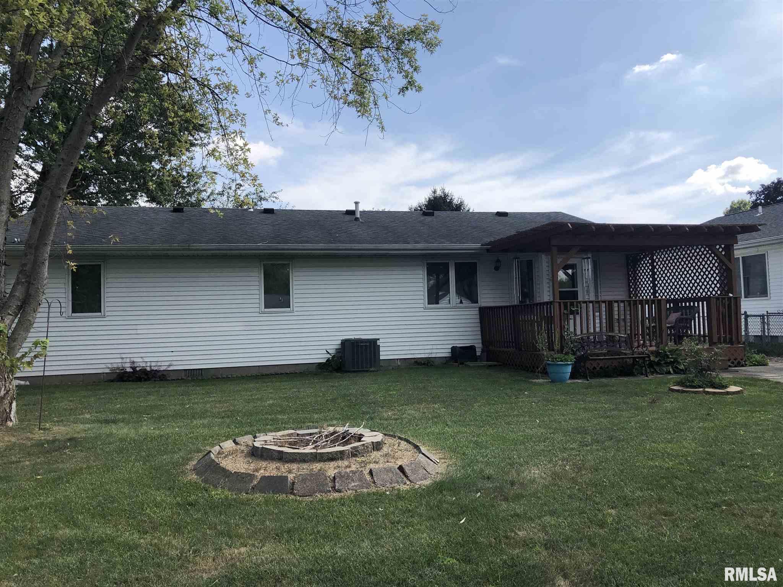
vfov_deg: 49.7
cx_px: 392
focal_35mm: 28
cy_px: 294
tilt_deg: -0.2
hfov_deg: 63.4
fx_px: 633
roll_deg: +1.2
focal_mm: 3.99
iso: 20
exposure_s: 1/2433
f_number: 1.8
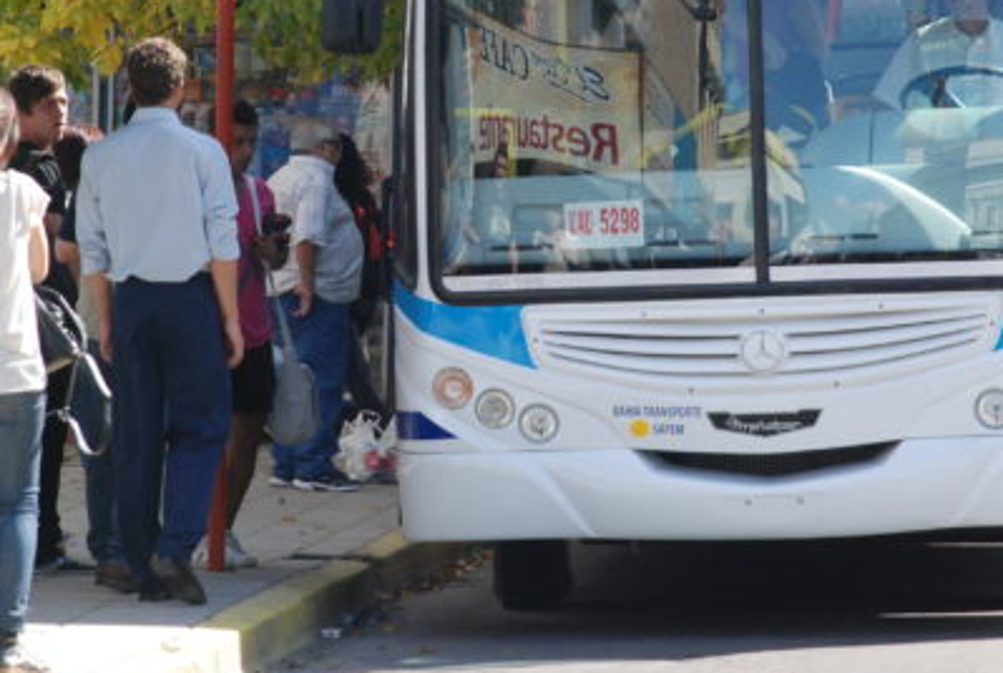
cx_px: 513
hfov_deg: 7.0
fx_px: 8182
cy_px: 192
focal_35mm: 293
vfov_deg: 4.7
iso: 640
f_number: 6.3
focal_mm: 112
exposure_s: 1/640
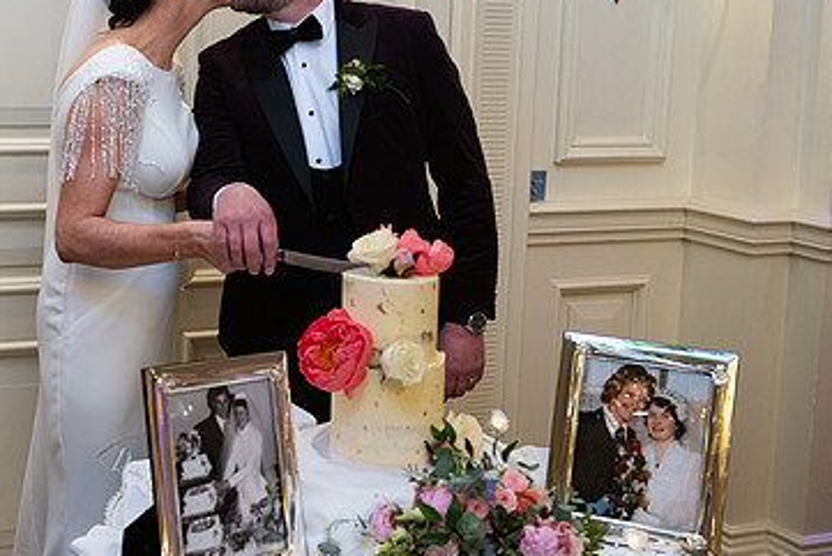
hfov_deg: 32.5
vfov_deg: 22.2
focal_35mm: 61
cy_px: 193
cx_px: 256
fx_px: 1410
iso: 800
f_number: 3.5
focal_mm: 38
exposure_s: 1/160
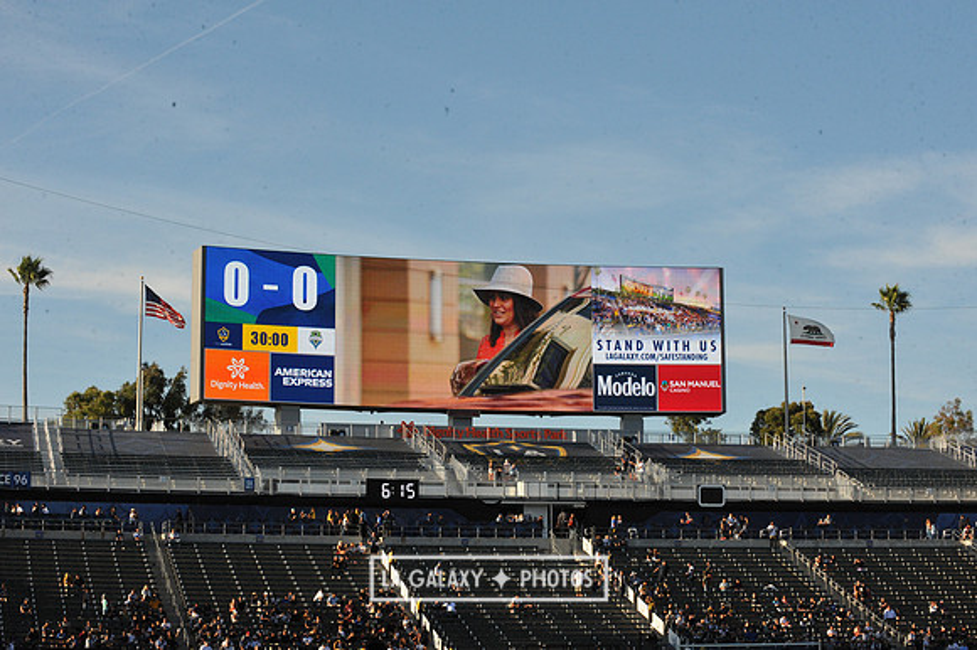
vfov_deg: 17.0
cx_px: 488
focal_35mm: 80
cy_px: 325
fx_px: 2170
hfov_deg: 25.4
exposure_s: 1/1000
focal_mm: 80
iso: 1600
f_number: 16
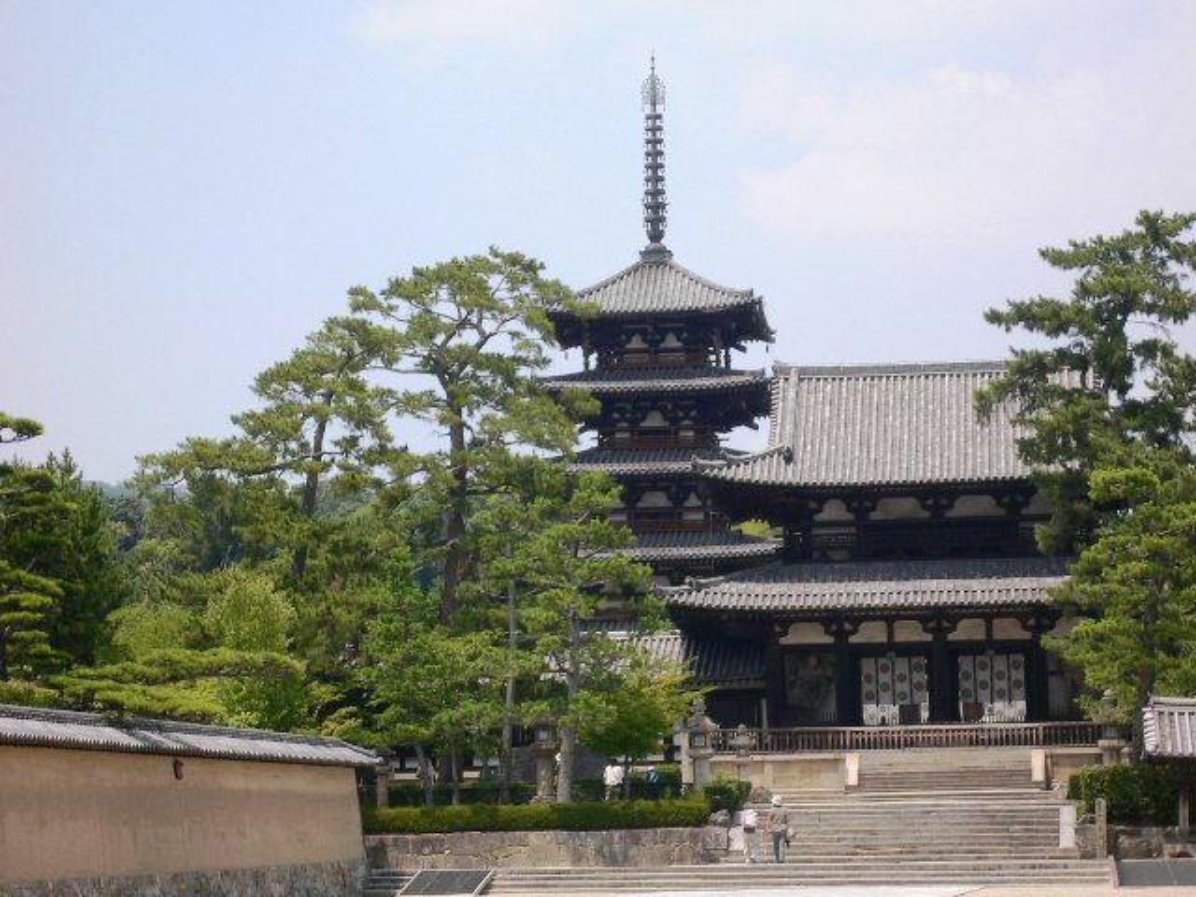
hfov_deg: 18.7
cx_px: 598
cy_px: 448
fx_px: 3628
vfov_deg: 14.1
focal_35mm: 105
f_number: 5
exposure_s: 1/320
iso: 80
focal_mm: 17.4
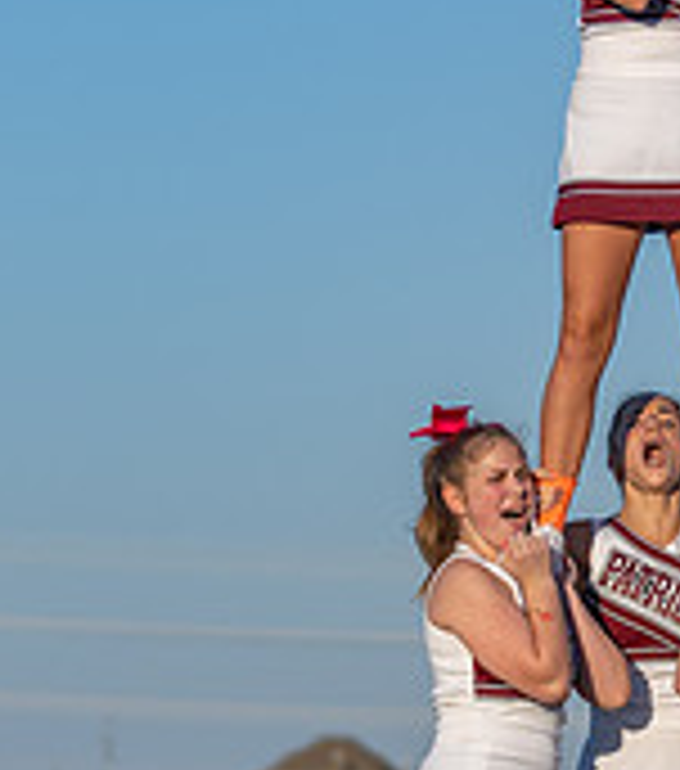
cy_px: 466
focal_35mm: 315
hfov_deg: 5.2
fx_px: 7479
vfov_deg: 5.9
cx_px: 568
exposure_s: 1/2000
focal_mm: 87
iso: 100
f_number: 2.8
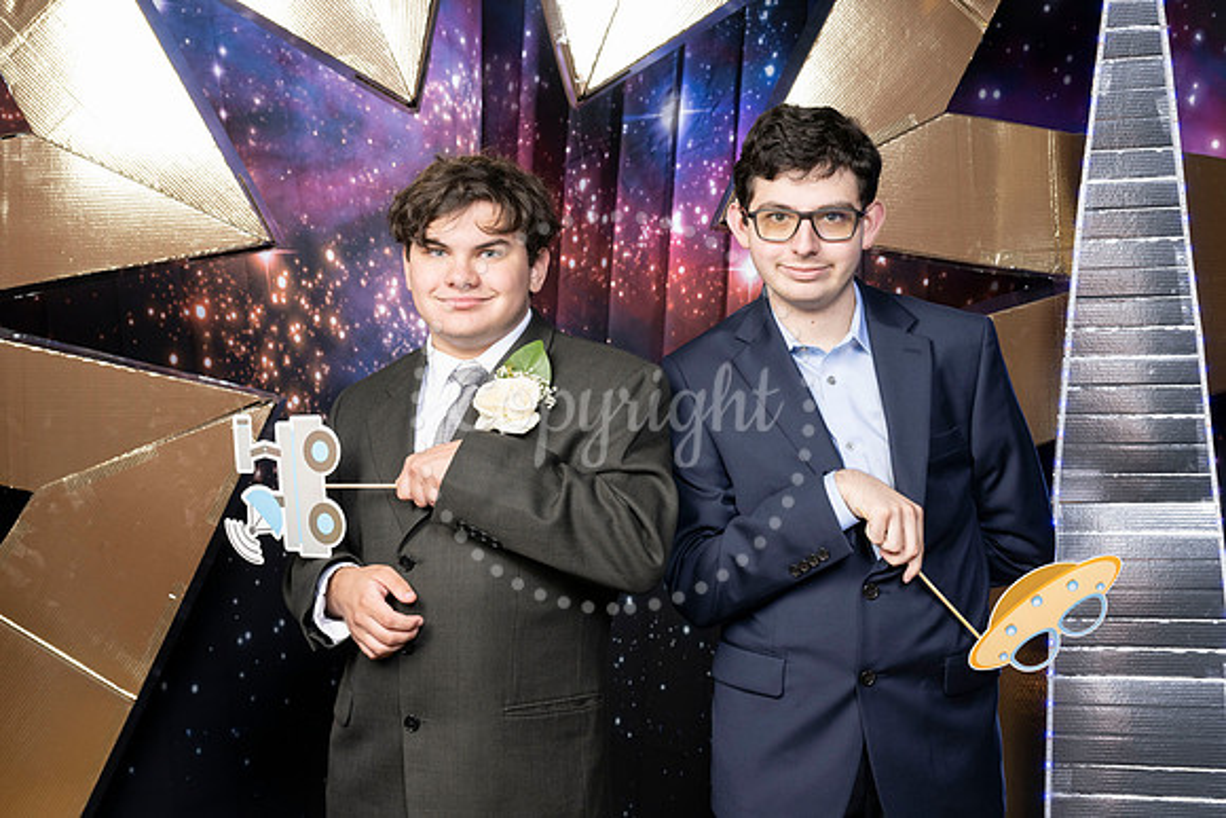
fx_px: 1499
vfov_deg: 30.5
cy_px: 409
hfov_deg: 44.5
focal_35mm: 44
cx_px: 613
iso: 320
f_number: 9
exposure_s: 1/160
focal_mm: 44
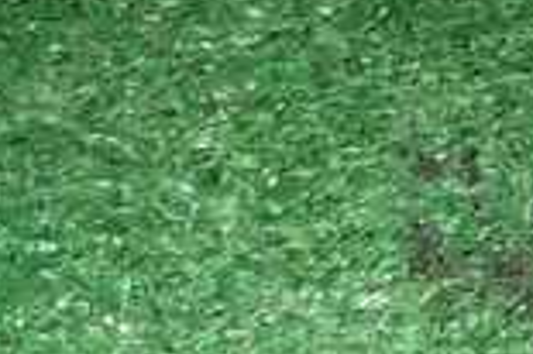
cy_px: 7
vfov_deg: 11.2
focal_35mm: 121
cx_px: 901
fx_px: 1790
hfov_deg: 15.1
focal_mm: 5.4
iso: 250
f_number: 6.3
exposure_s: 1/30
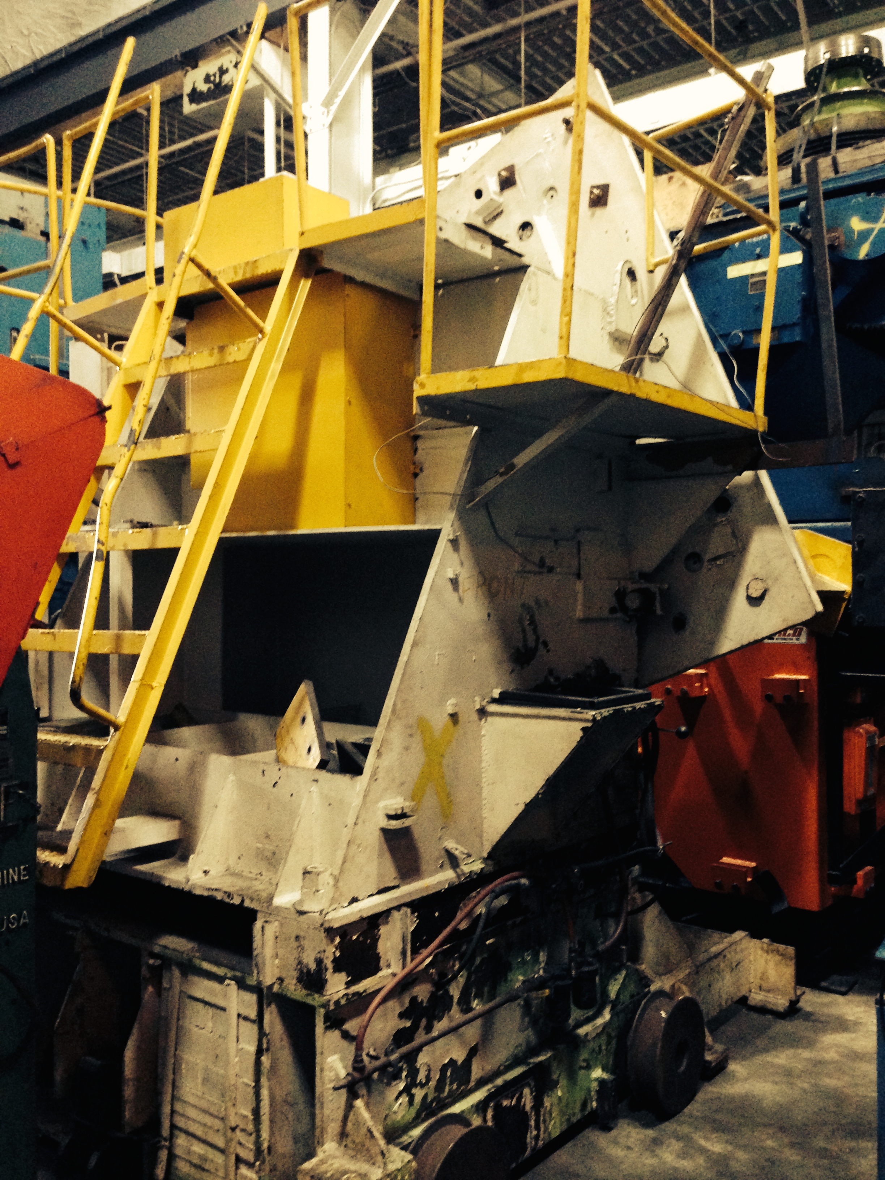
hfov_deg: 42.9
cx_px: 442
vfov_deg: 55.4
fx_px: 1125
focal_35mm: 33
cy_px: 590
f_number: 2.4
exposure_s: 1/15
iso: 500
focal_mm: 4.12
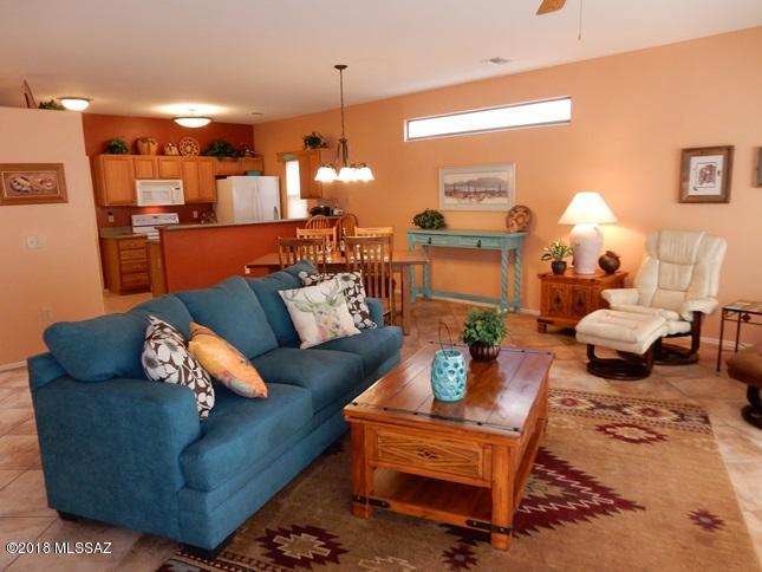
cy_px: 286
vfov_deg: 54.9
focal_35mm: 25
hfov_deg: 69.4
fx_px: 550
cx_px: 381
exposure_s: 1/30
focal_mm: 4.5
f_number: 3.7
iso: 200
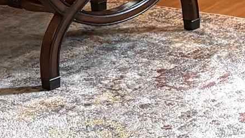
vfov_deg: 6.1
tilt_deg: -16.6
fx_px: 1293
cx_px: 461
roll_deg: +0.5
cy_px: -4
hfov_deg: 10.1
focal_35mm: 199
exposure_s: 1/120
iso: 160
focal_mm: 5.96
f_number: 1.6
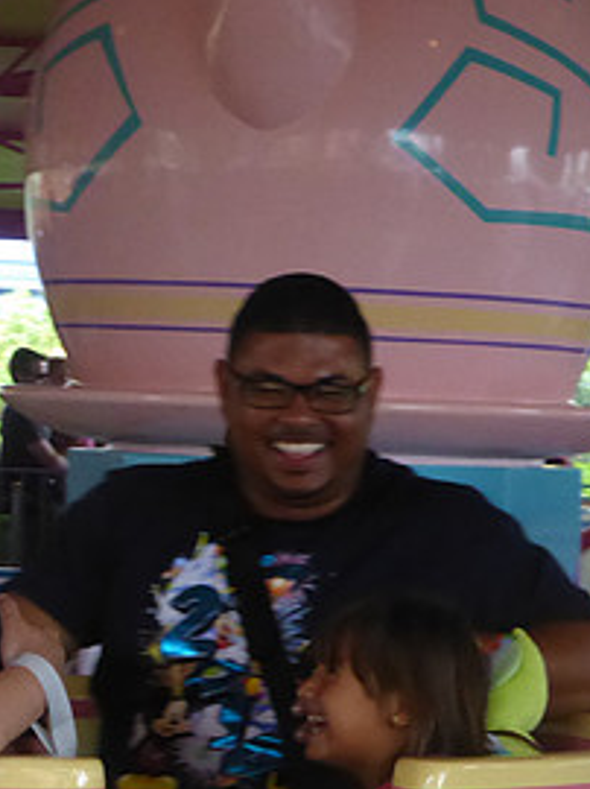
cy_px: 577
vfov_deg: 11.6
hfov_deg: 8.7
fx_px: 3869
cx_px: 587
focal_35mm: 170
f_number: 5.1
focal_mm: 14.2
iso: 800
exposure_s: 1/125
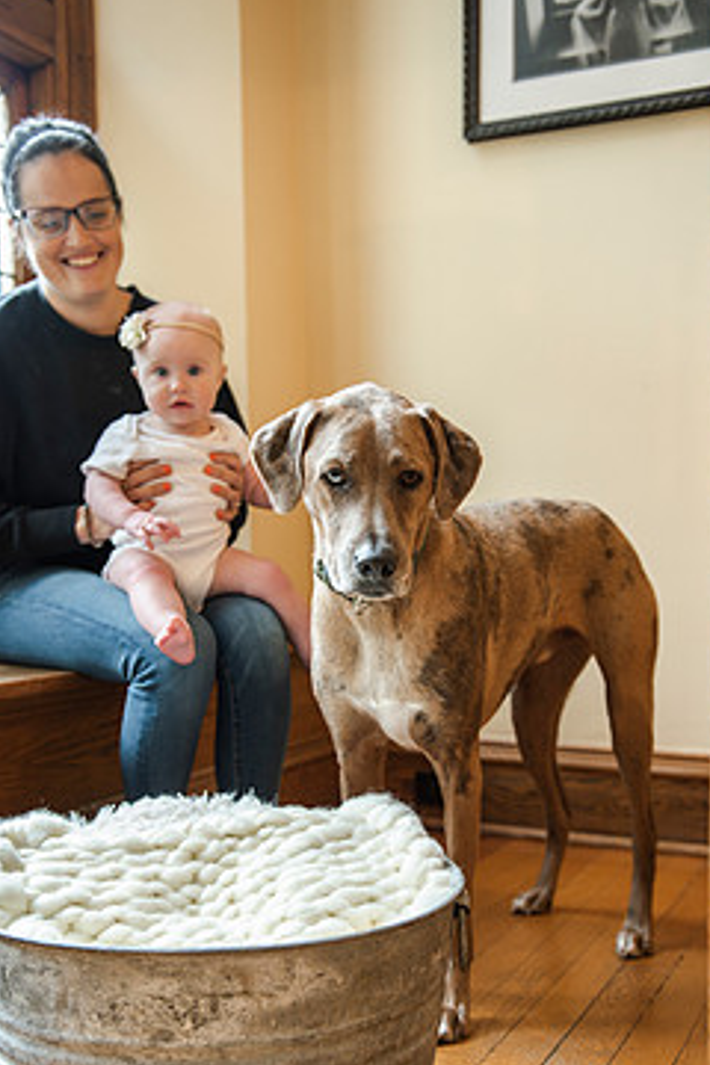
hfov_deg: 33.4
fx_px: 1183
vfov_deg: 48.1
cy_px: 648
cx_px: 370
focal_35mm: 40
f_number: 3.2
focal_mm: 32
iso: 500
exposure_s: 1/25
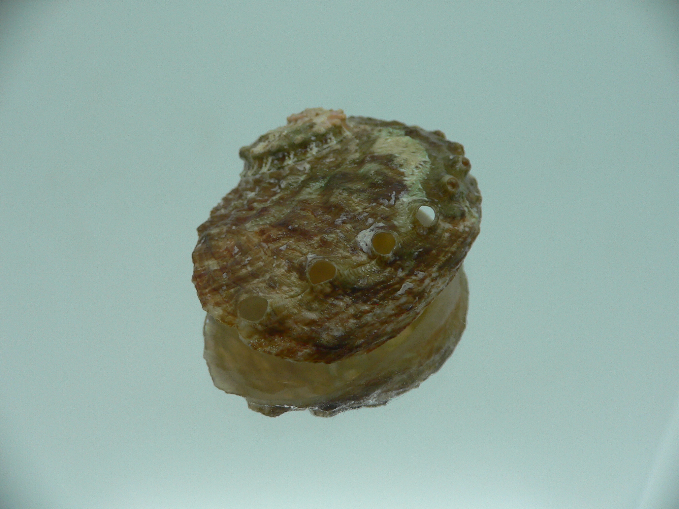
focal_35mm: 35
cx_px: 340
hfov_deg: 52.6
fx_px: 687
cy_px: 254
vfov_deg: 40.7
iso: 80
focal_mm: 4.6
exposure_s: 1/60
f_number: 2.8
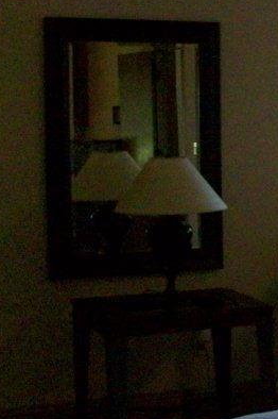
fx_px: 1334
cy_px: 157
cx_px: 637
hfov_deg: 10.5
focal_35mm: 115
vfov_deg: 17.8
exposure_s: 1/60
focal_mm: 5.7
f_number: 2.8
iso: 320
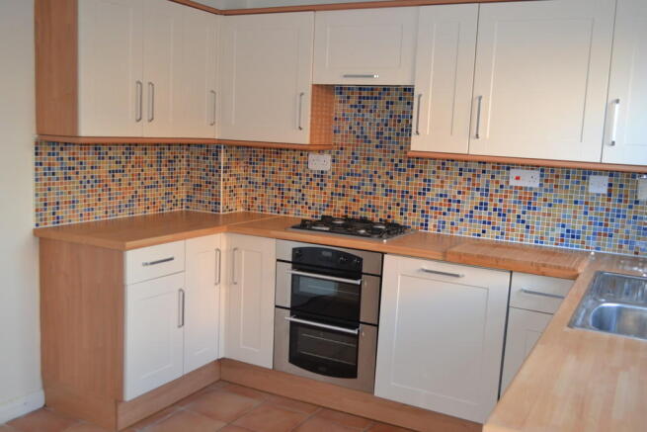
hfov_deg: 57.2
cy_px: 216
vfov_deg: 40.0
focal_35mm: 33
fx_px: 593
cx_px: 324
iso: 800
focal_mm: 22
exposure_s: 1/60
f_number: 4
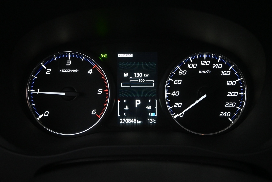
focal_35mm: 31
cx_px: 136
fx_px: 232
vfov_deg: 42.6
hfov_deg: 60.7
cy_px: 91
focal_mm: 20.5
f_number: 3.8
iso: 3200
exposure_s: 1/40
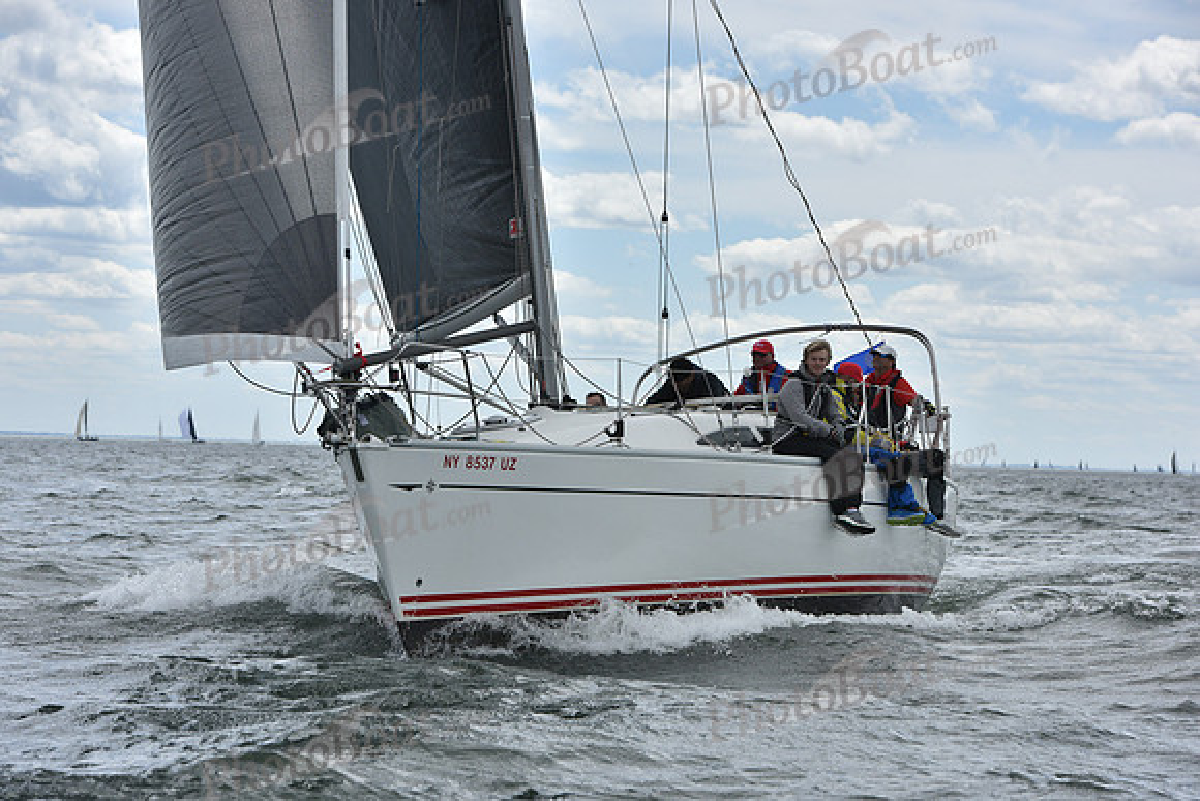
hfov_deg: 16.4
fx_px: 4167
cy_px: 400
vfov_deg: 11.0
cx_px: 600
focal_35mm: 125
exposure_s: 1/1250
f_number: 9
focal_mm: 125
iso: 320
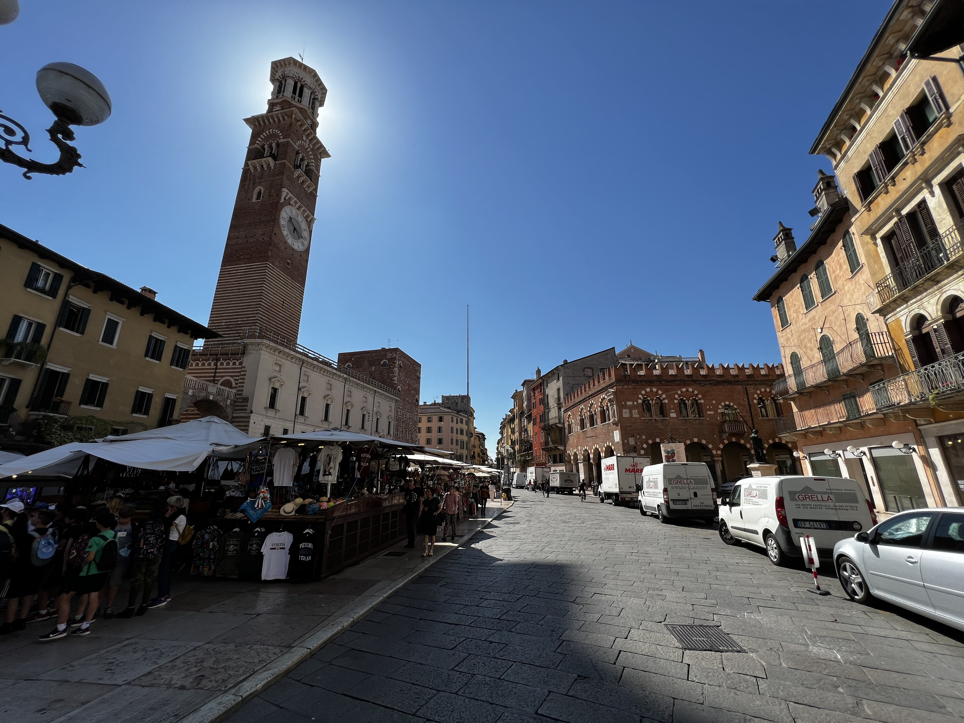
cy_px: 362
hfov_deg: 106.2
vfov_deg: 89.9
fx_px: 362
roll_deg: +0.2
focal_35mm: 13
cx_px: 482
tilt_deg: +16.0
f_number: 1.8
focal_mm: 1.57
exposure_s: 1/2370
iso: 32
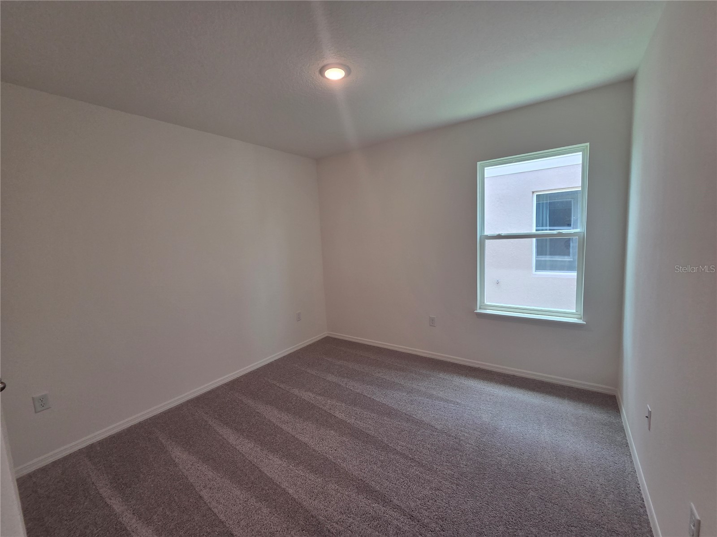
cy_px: 268
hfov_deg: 106.2
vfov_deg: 89.9
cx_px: 358
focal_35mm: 13
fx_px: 269
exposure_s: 1/120
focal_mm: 2.2
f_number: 2.2
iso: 125
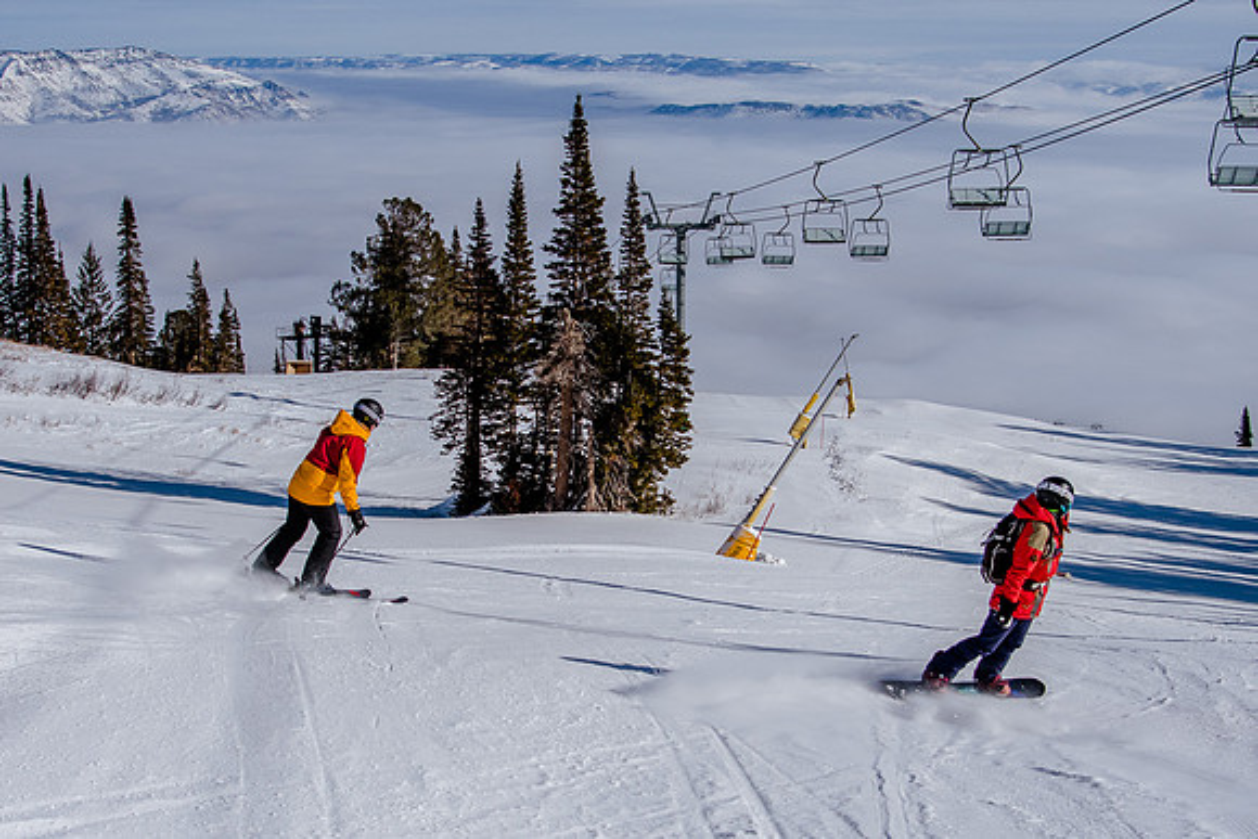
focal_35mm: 60
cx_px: 609
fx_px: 2092
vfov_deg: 22.7
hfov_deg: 33.5
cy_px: 476
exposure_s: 1/6400
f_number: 5.6
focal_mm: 31
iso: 400
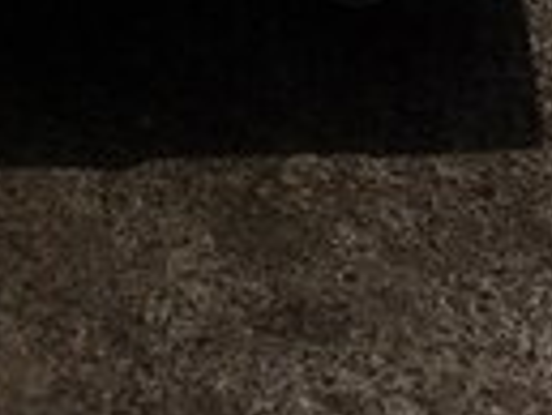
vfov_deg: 9.1
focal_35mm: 148
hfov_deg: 12.9
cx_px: -150
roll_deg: -1.5
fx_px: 2362
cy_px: -571
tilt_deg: -22.6
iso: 32
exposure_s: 1/6849
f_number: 2.2
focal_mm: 4.15
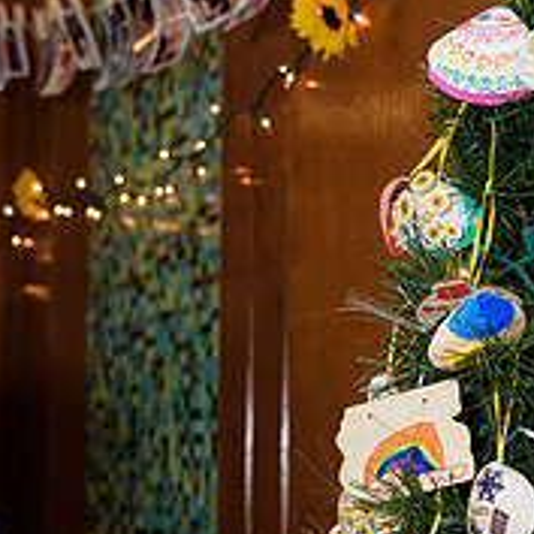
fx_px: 1134
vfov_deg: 26.0
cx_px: 440
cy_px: 431
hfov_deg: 25.9
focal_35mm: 65
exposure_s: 1/125
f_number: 4
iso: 400
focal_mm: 30
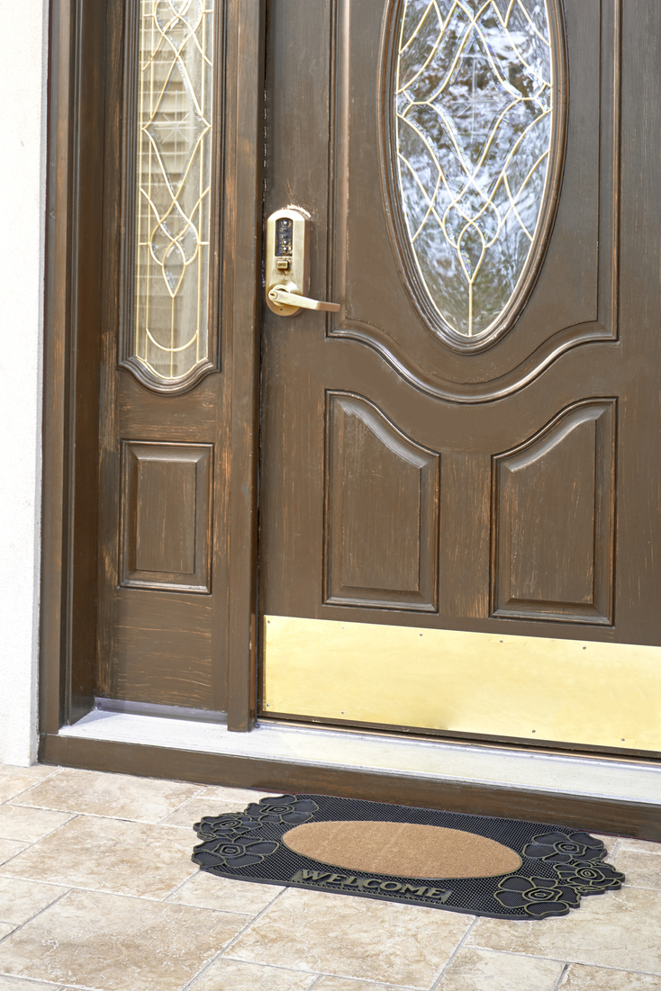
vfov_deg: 35.2
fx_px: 1542
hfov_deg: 24.2
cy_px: 313
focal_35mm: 56
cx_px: 309
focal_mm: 31
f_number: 5.6
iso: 125
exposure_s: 1/40
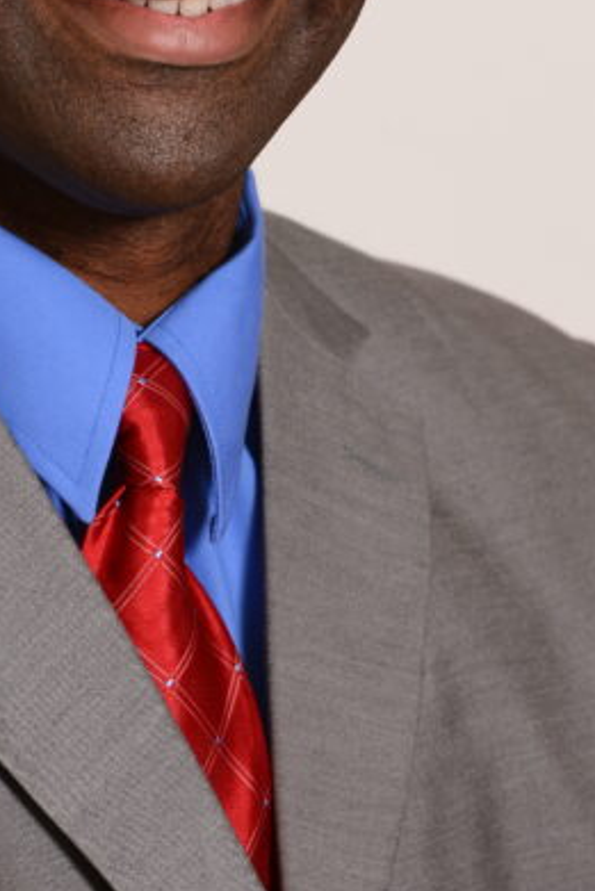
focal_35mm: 309
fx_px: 7653
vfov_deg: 6.7
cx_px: 89
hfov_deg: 4.4
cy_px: 516
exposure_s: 1/160
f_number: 5.6
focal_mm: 105
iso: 200
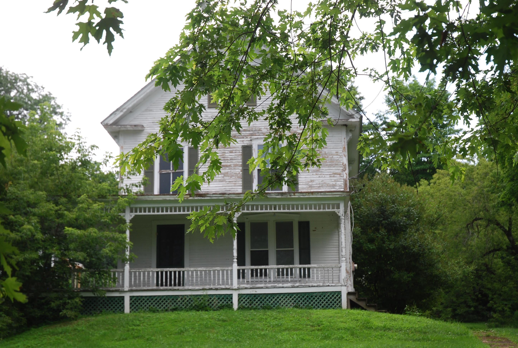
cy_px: 174
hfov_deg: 28.0
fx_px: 1038
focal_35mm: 72
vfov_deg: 19.0
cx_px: 259
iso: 200
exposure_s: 1/100
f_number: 5
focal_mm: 48
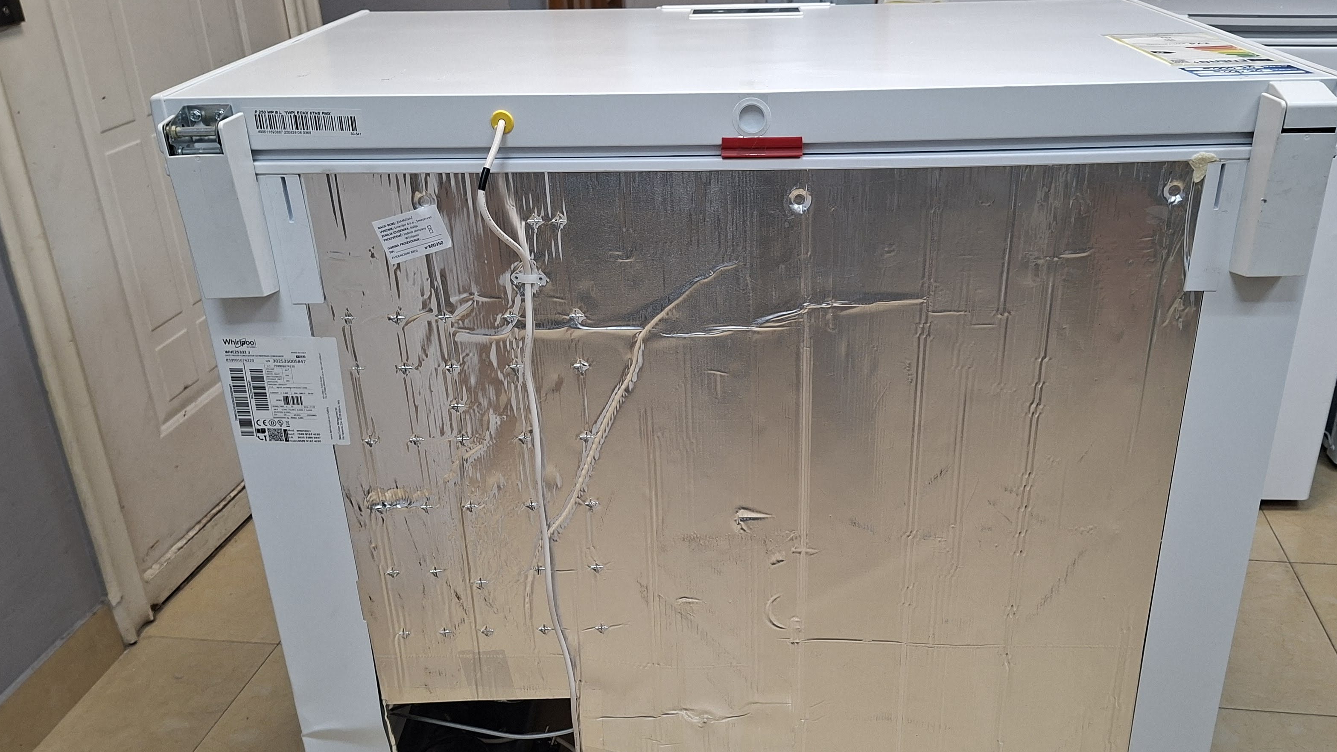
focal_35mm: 32
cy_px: 452
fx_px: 1134
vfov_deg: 36.5
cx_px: 755
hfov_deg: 60.8
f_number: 1.8
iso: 160
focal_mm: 5.54
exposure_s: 1/50
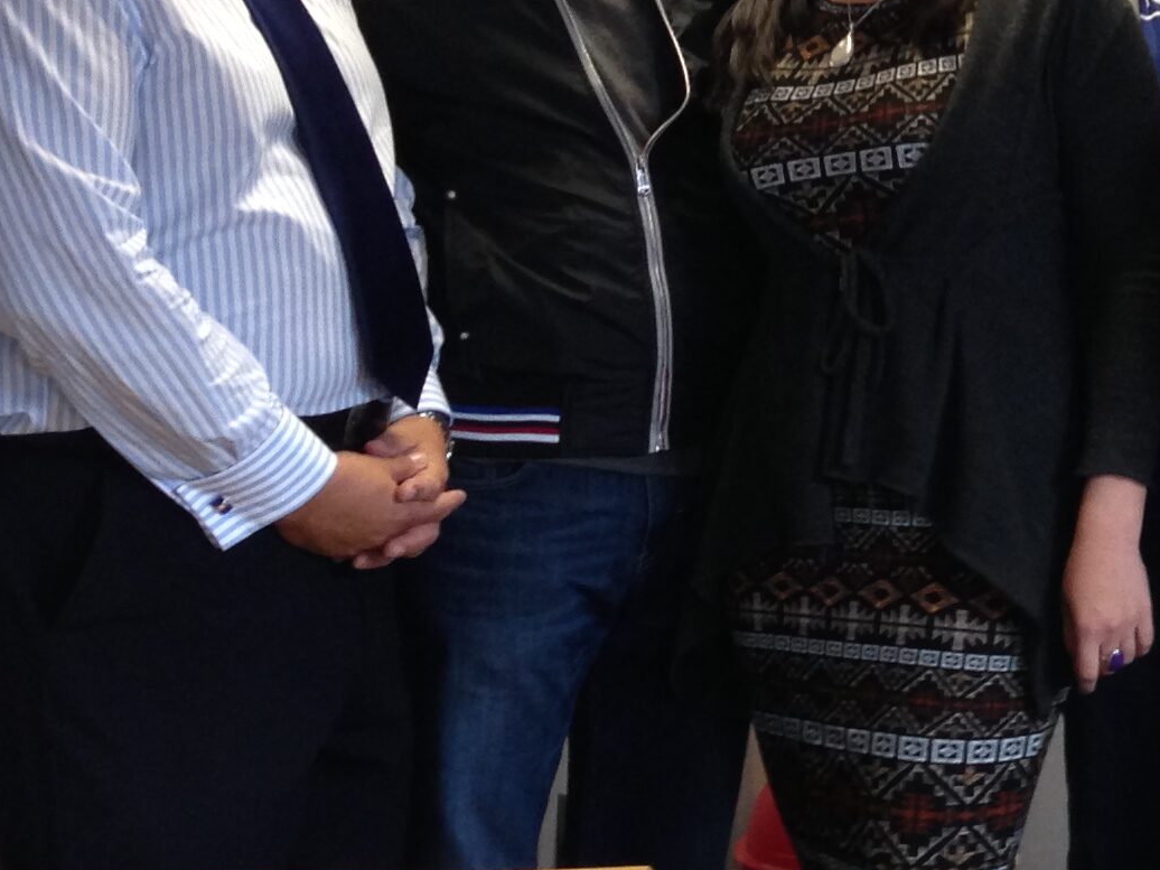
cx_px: 1580
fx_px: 3485
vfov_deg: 14.0
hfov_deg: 17.5
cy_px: -26
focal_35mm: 104
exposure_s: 1/20
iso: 100
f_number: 2.4
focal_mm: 4.13
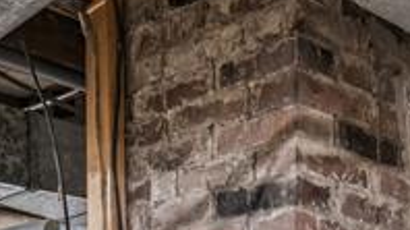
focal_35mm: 76
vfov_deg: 14.2
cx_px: 257
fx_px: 826
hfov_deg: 27.8
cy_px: 398
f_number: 13
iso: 400
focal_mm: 14
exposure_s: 3.2
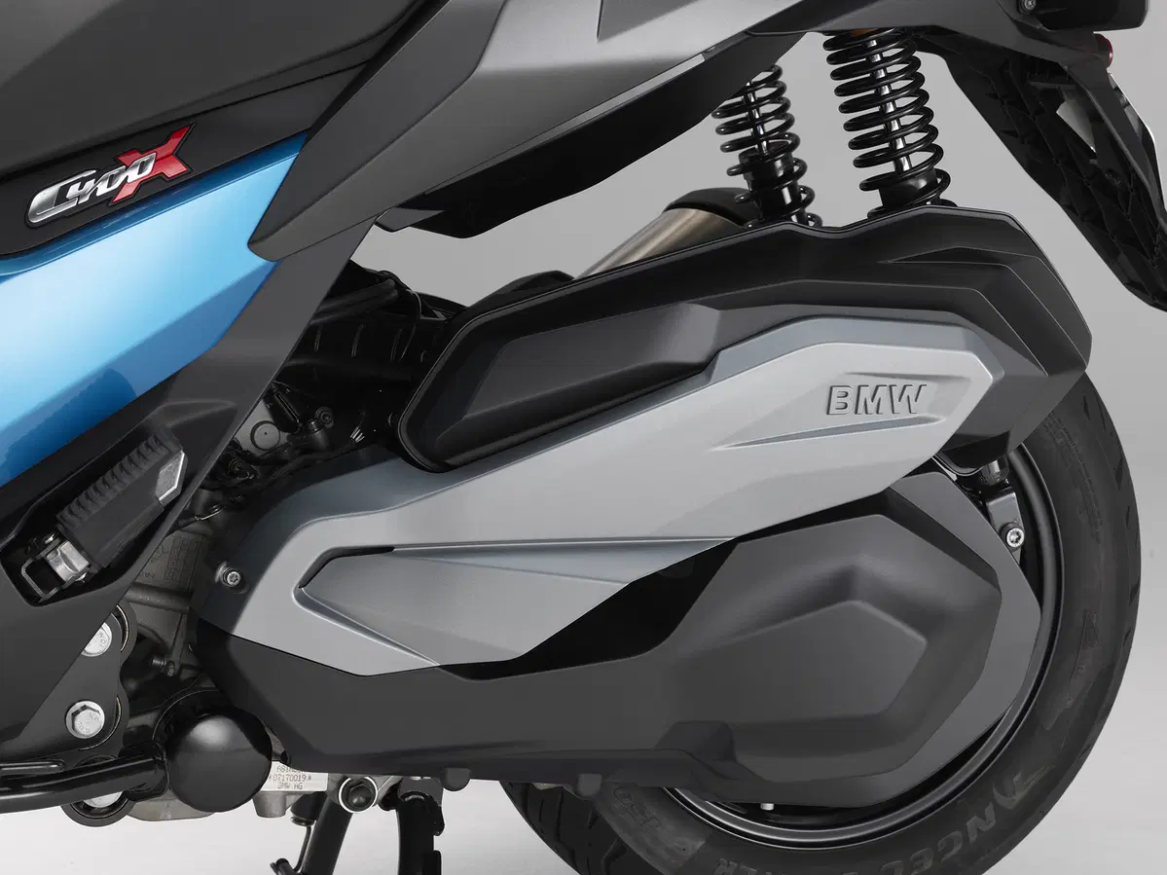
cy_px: 438
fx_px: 2629
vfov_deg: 18.9
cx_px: 584
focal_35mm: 78
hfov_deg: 25.0
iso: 100
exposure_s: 1/180
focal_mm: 100
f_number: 13
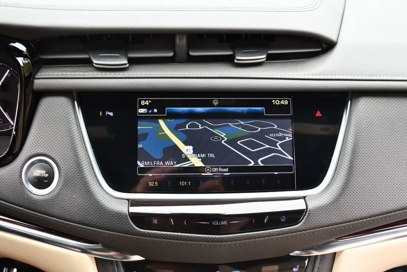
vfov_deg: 36.9
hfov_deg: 53.1
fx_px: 407
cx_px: 204
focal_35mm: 36
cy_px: 136
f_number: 3.5
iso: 400
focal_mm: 18
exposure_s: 1/250
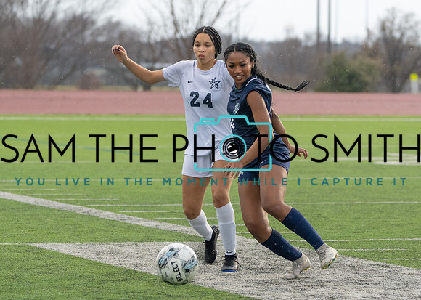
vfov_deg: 6.1
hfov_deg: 8.5
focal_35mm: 237
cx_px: 233
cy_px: 148
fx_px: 2831
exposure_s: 1/1250
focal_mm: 185
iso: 2500
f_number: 5.6
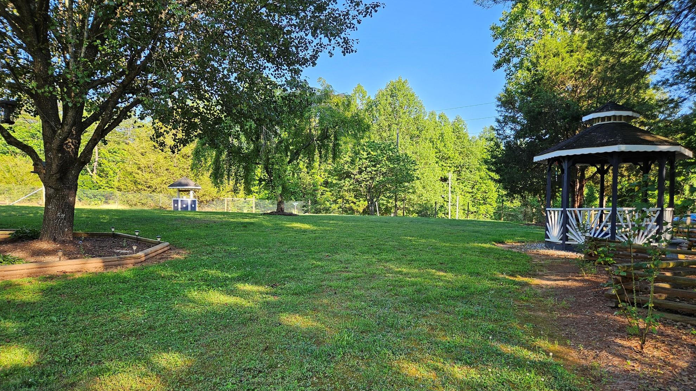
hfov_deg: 71.9
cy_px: 225
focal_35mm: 26
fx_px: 480
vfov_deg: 44.2
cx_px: 360
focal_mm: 5.4
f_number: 1.8
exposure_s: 1/280
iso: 25
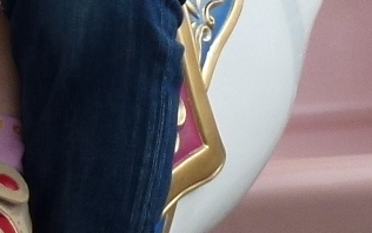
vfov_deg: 5.0
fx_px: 2648
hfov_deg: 8.0
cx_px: -64
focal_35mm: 261
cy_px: -239
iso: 100
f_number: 3.8
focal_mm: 6.8
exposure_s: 1/640
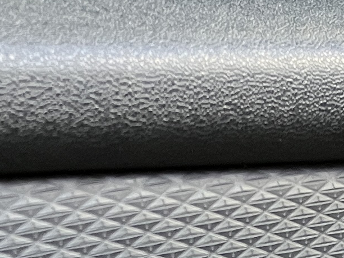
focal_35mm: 171
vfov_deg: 7.5
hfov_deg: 11.5
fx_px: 1700
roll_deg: -0.8
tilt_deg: -29.8
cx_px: 79
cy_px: 804
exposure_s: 1/94
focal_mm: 5.1
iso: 125
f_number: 1.6
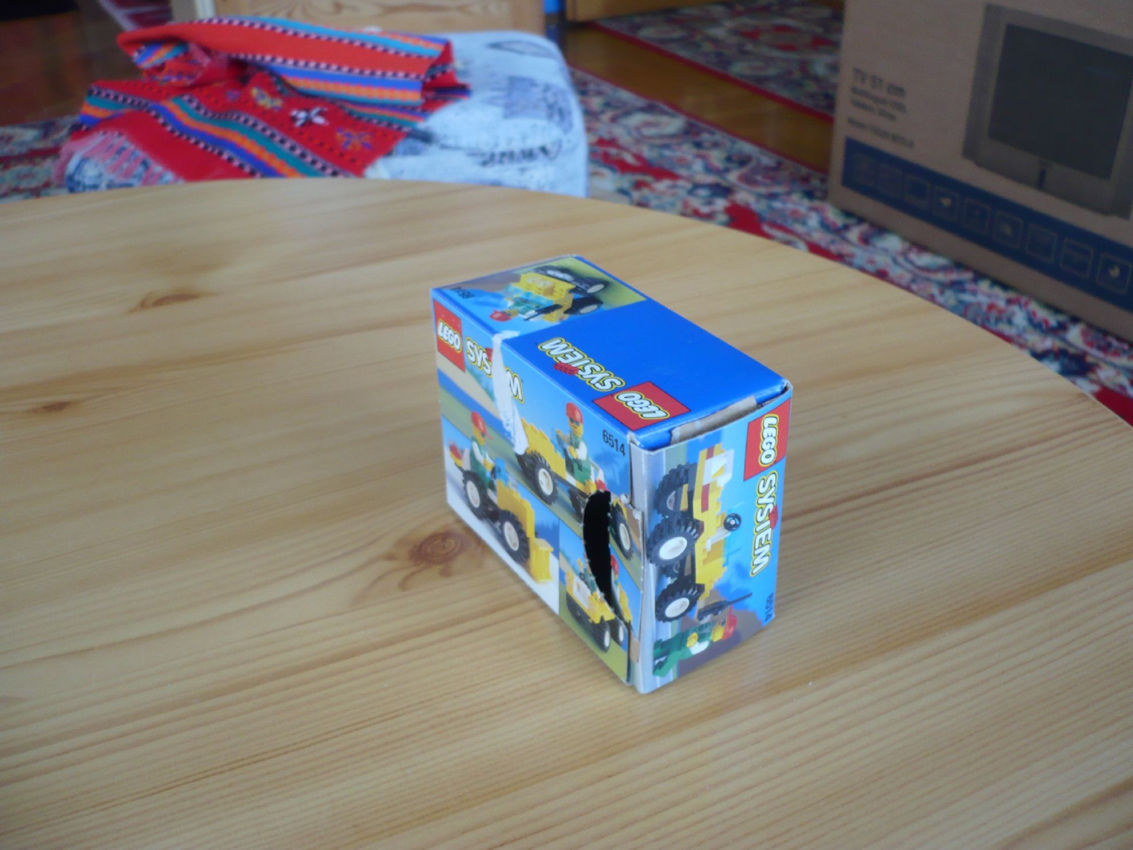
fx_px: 1145
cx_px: 566
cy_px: 425
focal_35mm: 35
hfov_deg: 52.6
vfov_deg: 40.7
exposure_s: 1/20
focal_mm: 5.8
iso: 100
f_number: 2.8
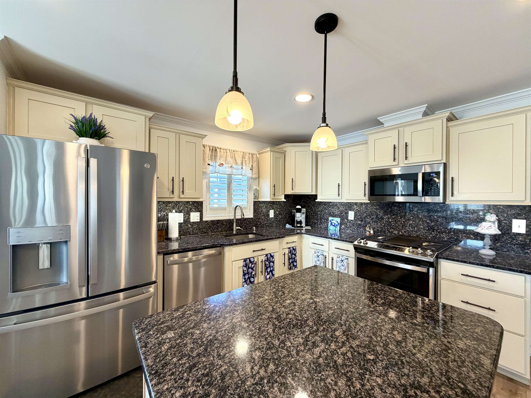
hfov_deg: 102.1
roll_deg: -0.4
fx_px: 215
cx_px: 266
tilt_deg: +0.1
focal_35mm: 14
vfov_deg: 85.7
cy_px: 199
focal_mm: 2.22
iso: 160
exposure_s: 1/120
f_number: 2.2
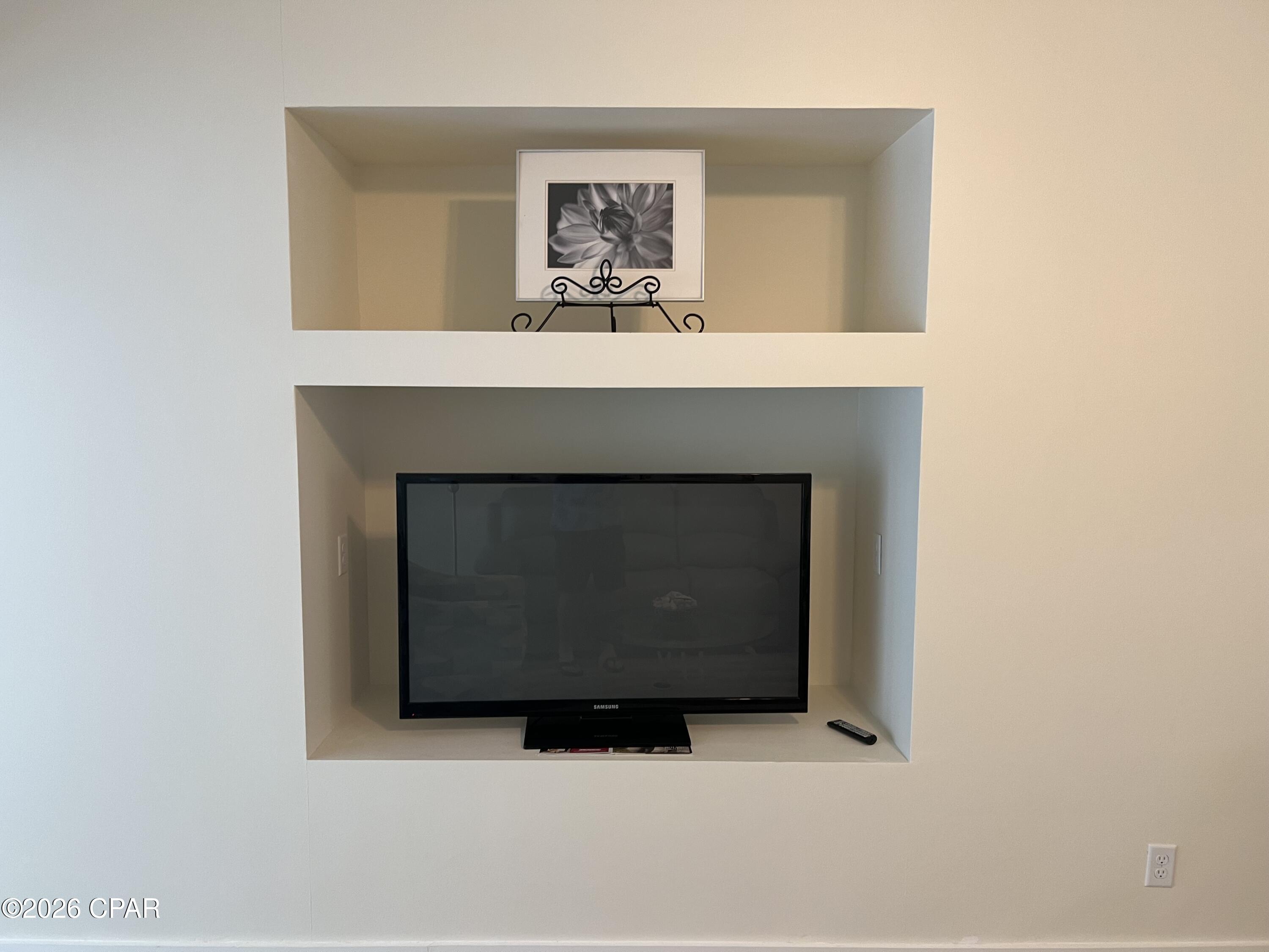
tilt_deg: -5.5
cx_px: 634
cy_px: 476
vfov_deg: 53.1
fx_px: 953
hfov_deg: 67.3
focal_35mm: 26
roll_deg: +0.2
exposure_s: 1/60
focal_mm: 5.7
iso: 80
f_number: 1.5
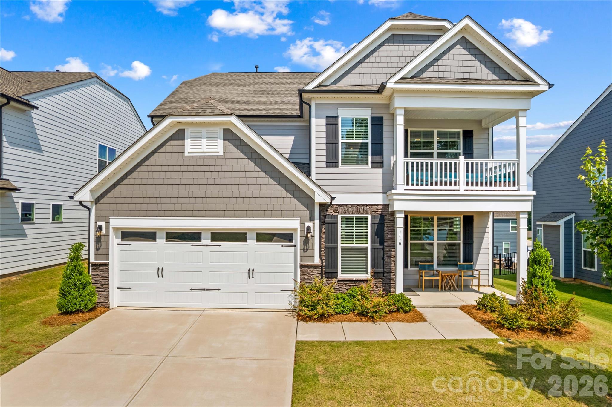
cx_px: 306
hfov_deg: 78.6
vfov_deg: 57.2
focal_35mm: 22
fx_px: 374
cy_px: 204
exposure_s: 1/2500
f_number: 2.8
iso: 130
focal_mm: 8.38
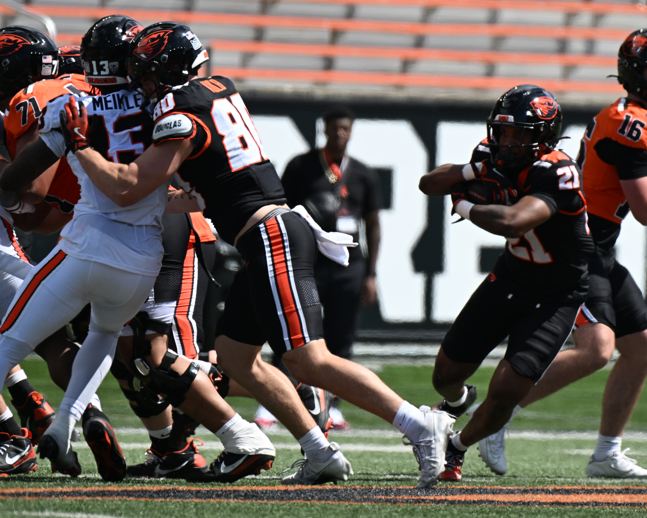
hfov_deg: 4.1
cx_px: 355
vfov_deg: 3.3
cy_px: 259
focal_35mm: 474
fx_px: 9077
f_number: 5.6
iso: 320
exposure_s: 1/1600
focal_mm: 420
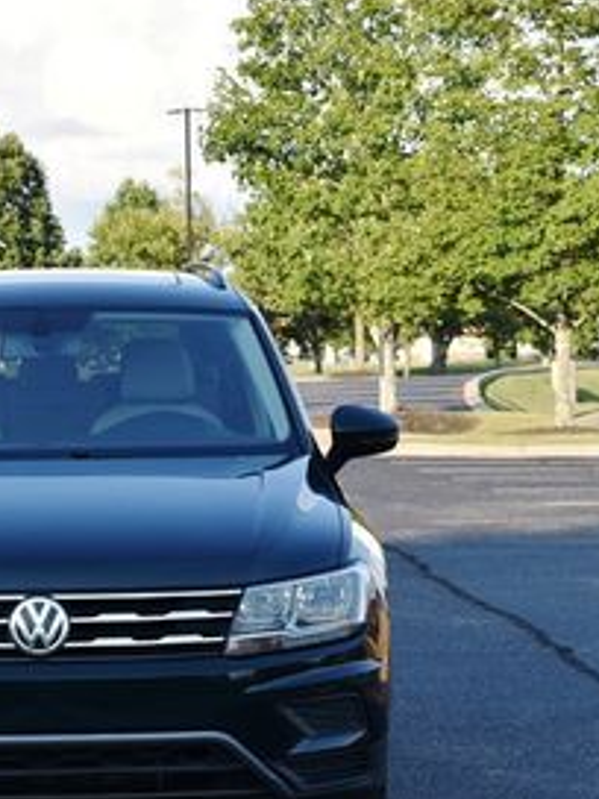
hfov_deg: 10.8
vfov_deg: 14.5
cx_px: 15
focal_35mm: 136
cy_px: 383
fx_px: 3138
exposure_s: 1/250
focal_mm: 40
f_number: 8
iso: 200
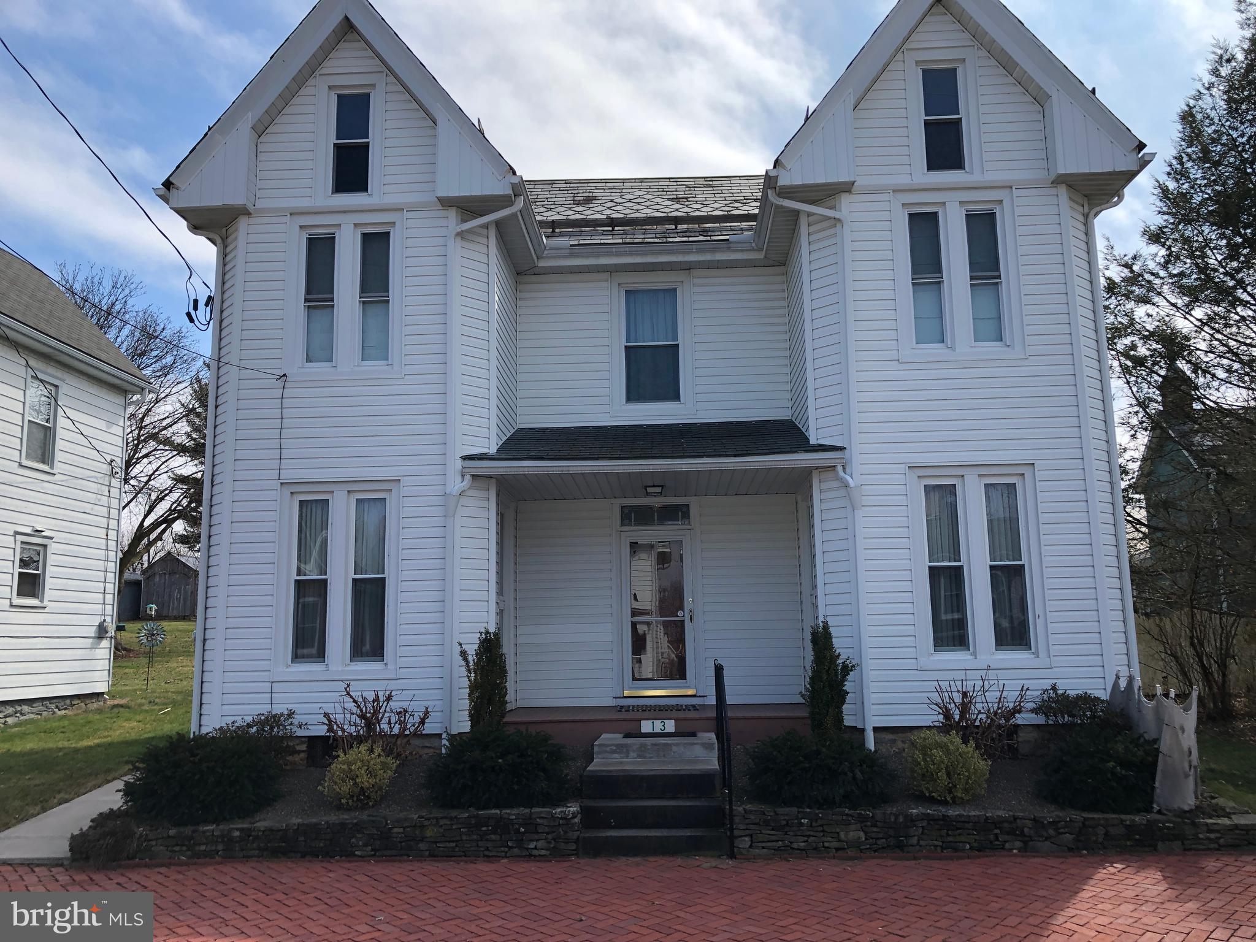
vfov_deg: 49.7
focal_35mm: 28
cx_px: 628
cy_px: 471
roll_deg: +1.1
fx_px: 1016
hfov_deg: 63.4
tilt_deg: +8.9
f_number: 1.8
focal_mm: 3.99
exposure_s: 1/1919
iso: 20
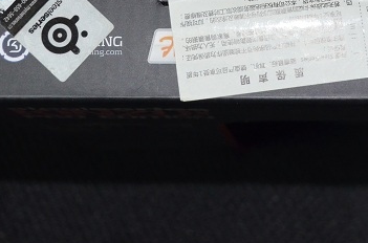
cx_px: 274
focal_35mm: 138
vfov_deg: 9.7
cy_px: -29
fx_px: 1410
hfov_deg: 14.8
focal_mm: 35
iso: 1400
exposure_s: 1/60
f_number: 5
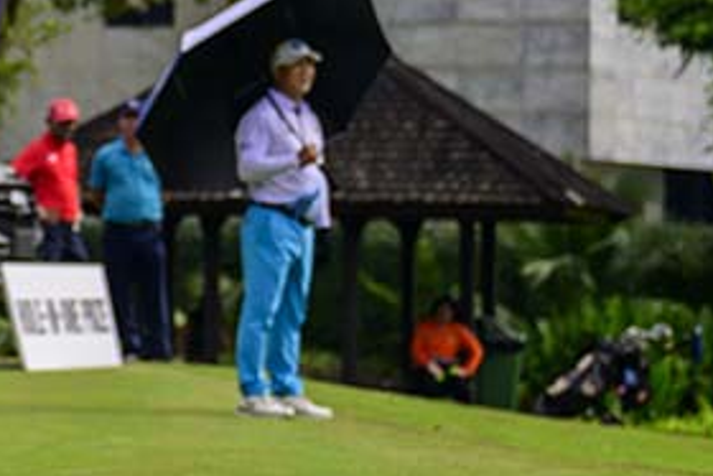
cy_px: 79
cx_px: -336
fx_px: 3527
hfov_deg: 11.1
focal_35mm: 178
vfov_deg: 7.7
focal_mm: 52
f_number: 2.8
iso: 160
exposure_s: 1/4000
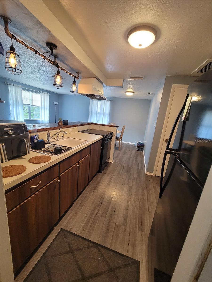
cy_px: 141
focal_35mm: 13
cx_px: 106
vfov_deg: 106.2
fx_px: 106
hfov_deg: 89.9
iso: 250
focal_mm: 2.2
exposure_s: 1/60
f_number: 2.2
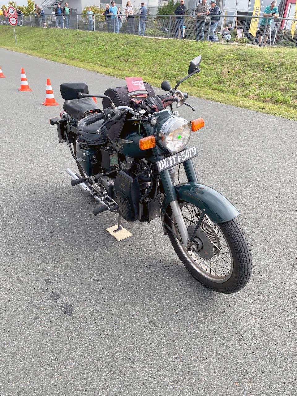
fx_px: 297
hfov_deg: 53.1
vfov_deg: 67.3
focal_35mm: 26
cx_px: 148
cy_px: 198
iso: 32
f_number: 1.8
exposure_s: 1/268
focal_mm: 4.25
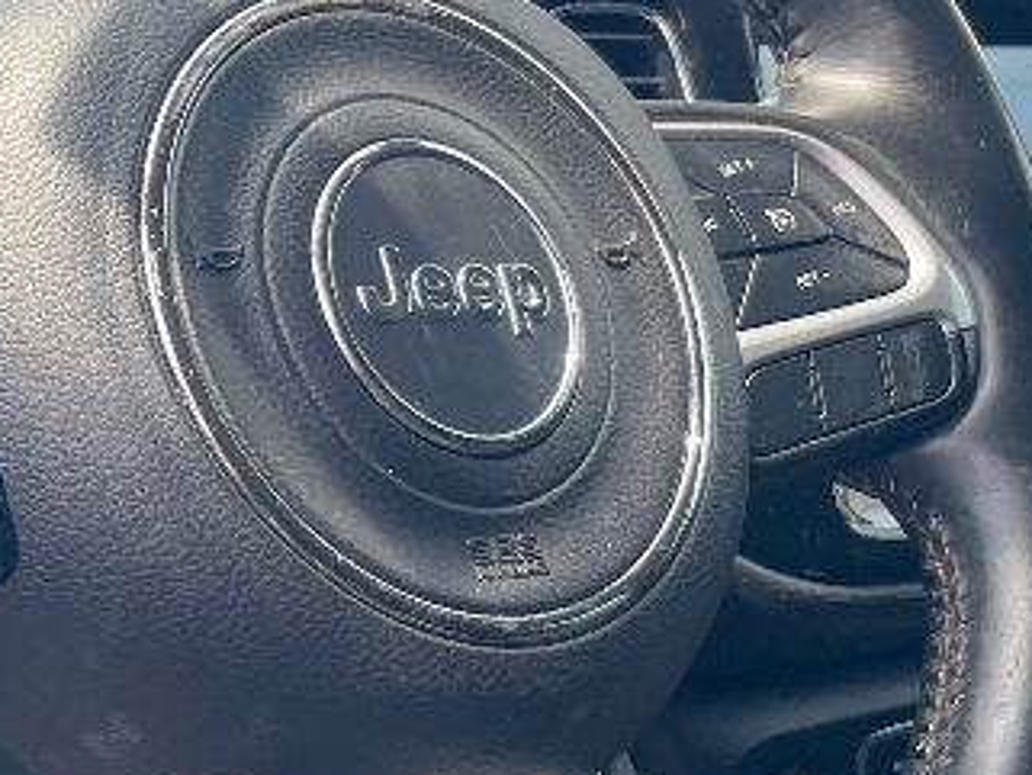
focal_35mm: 83
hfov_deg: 21.9
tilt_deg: -6.1
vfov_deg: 17.8
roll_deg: -1.4
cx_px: -183
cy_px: 357
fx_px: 2475
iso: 32
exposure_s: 1/319
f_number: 1.6
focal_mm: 4.2
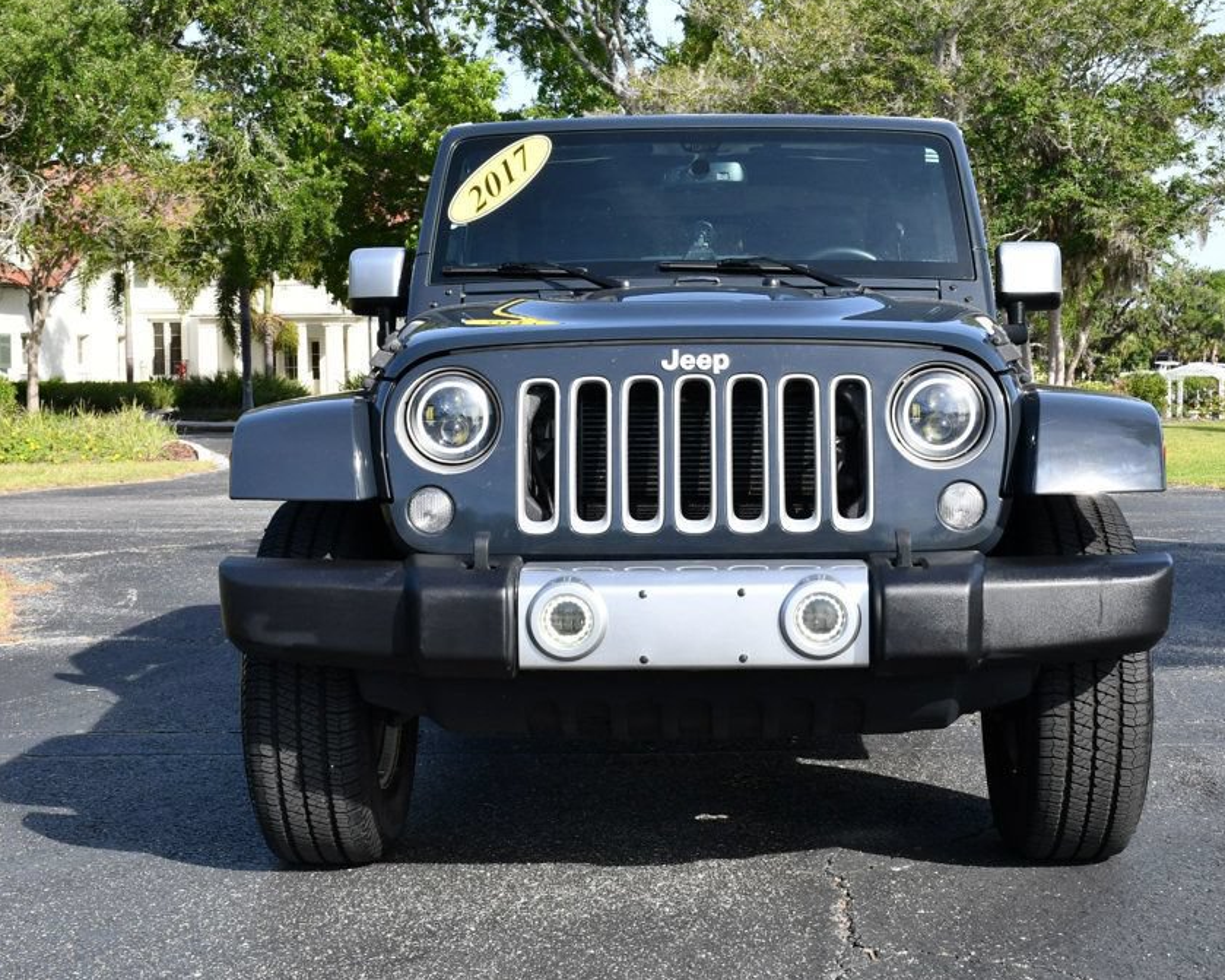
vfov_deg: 27.6
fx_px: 1994
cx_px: 676
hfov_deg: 34.1
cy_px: 482
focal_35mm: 55
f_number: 8
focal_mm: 24
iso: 200
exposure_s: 1/250
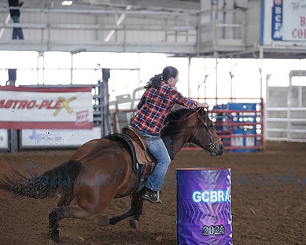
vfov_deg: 8.6
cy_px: 136
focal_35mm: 179
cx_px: 167
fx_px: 1621
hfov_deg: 10.8
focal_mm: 128
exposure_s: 1/1000
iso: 6400
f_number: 2.8
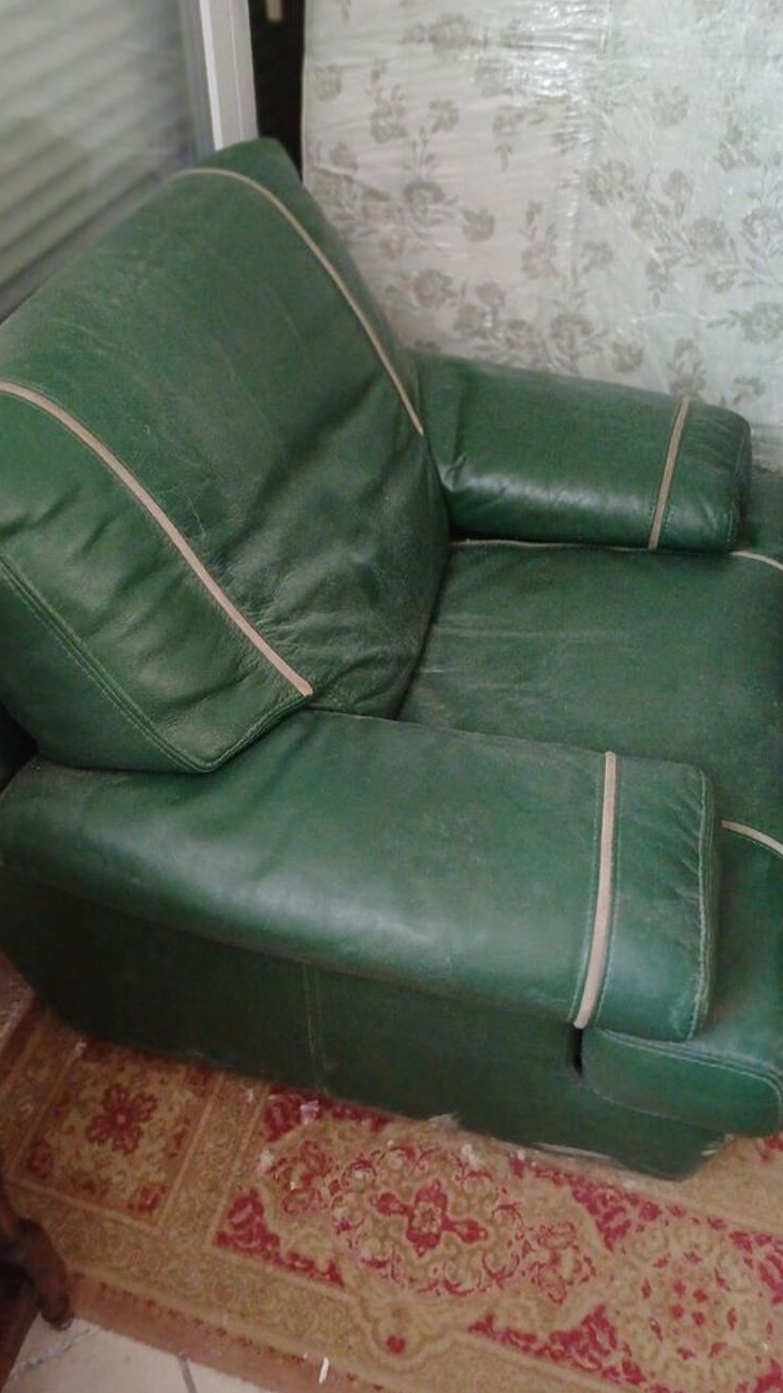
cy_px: 685
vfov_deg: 67.9
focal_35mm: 28
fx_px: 1034
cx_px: 361
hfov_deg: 41.4
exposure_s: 1/20
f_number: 1.8
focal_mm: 4.65
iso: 1250
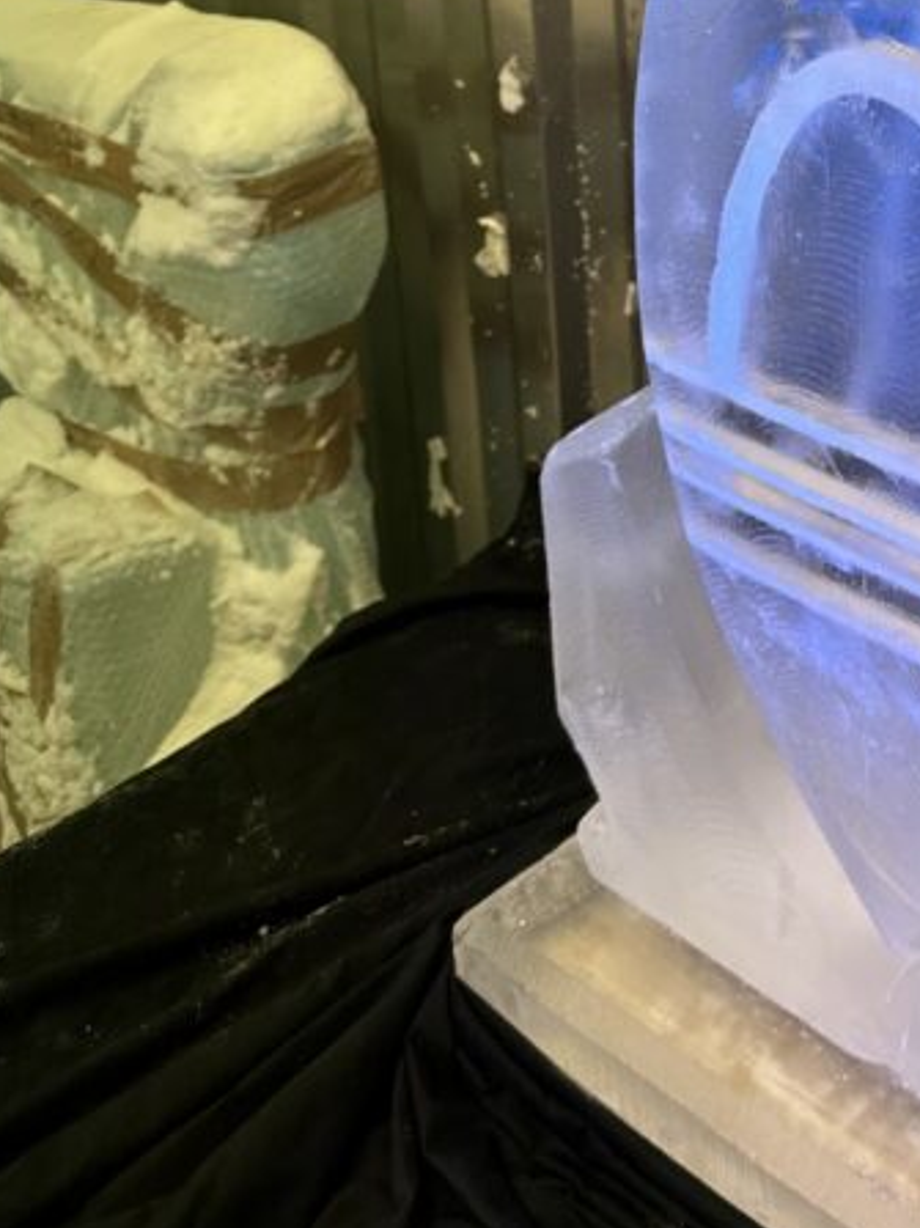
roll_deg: -0.9
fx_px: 1950
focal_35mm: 55
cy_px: 58
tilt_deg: -18.8
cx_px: 953
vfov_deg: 32.7
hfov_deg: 25.1
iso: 80
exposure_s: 1/100
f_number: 1.78
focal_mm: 6.86
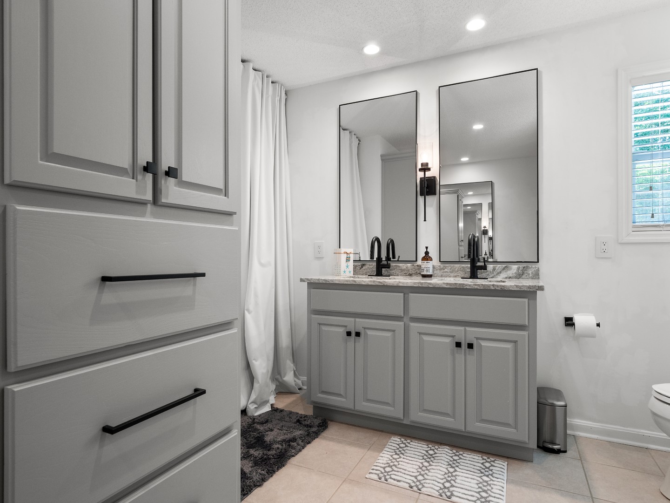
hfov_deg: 81.7
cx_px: 335
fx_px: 387
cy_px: 252
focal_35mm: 20
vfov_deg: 66.0
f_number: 5.6
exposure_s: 1/13
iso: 400
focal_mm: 10
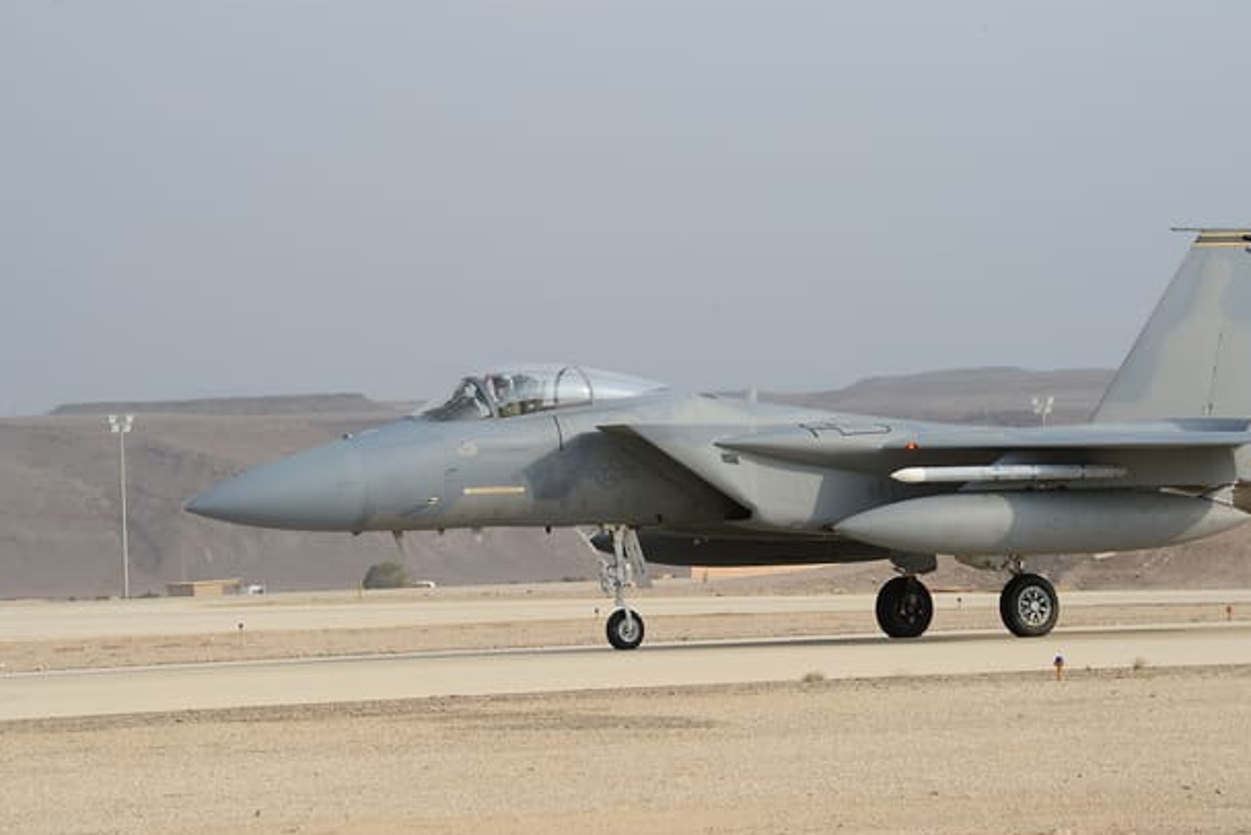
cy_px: 427
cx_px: 609
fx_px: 6953
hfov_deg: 10.3
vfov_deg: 6.9
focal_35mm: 200
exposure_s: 1/640
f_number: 22
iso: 2000
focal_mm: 190
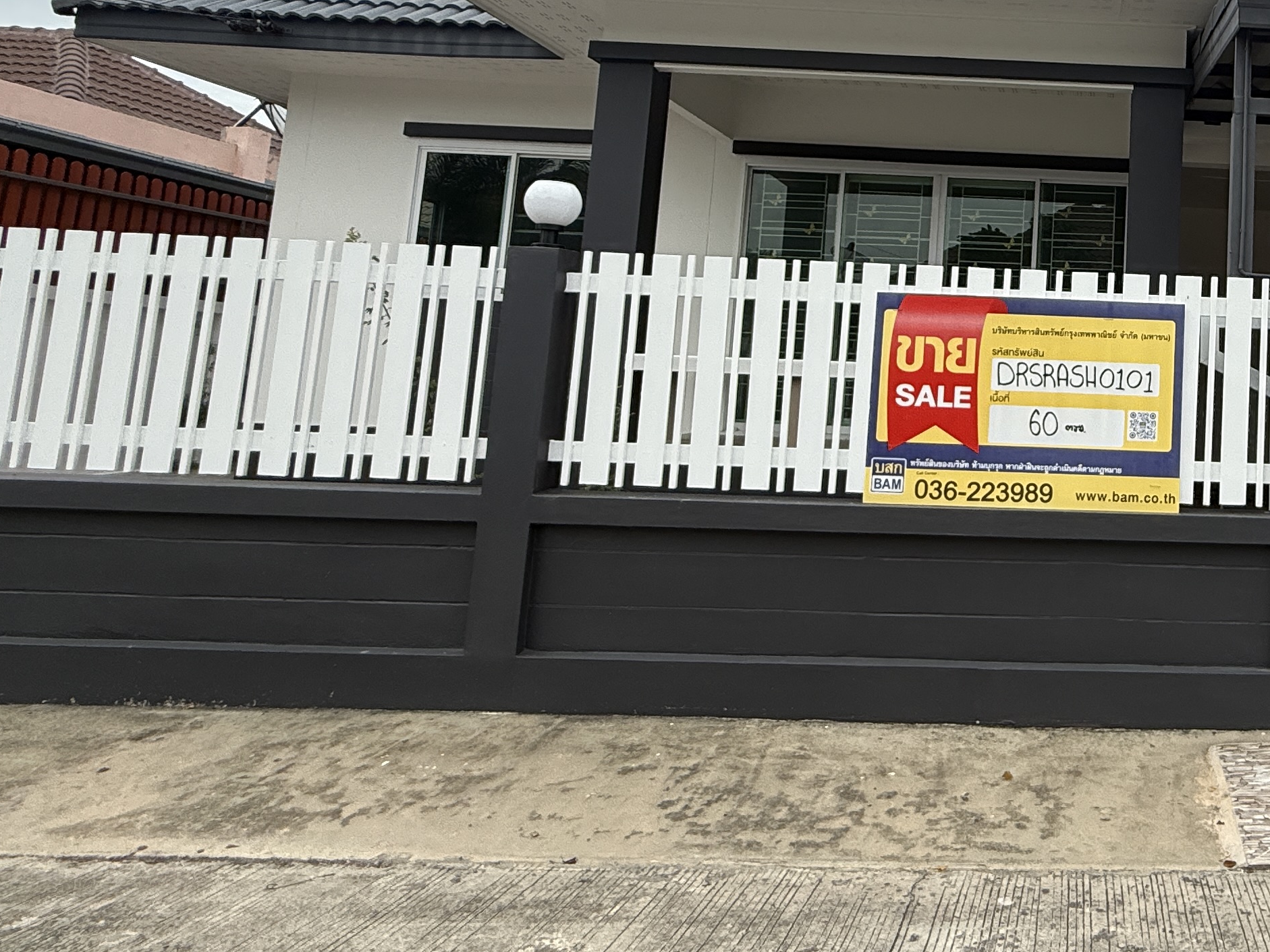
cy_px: 242
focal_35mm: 30
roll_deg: -2.0
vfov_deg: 45.2
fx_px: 1101
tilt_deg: +8.1
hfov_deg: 52.5
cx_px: 1149
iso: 64
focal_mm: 2.22
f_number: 2.2
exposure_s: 1/1961
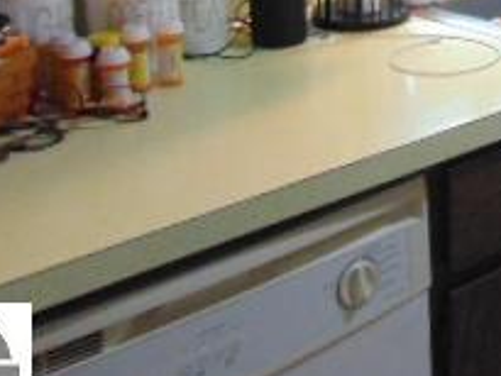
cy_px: -139
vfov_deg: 17.5
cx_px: 655
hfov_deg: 22.3
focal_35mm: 78
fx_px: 1130
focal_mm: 4.5
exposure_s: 1/20
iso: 400
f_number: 3
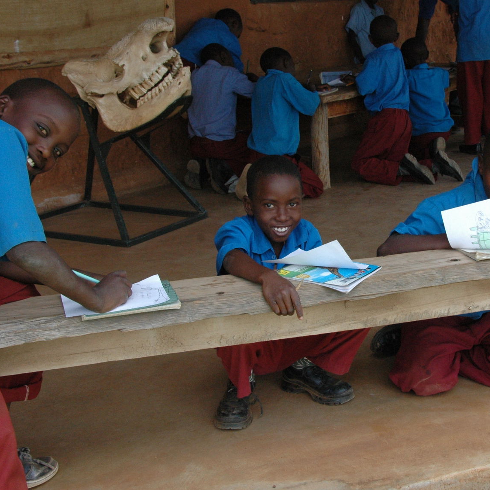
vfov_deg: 28.6
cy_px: 226
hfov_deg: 28.3
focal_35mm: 60
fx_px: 961
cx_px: 356
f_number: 9
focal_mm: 28
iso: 800
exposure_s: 1/320
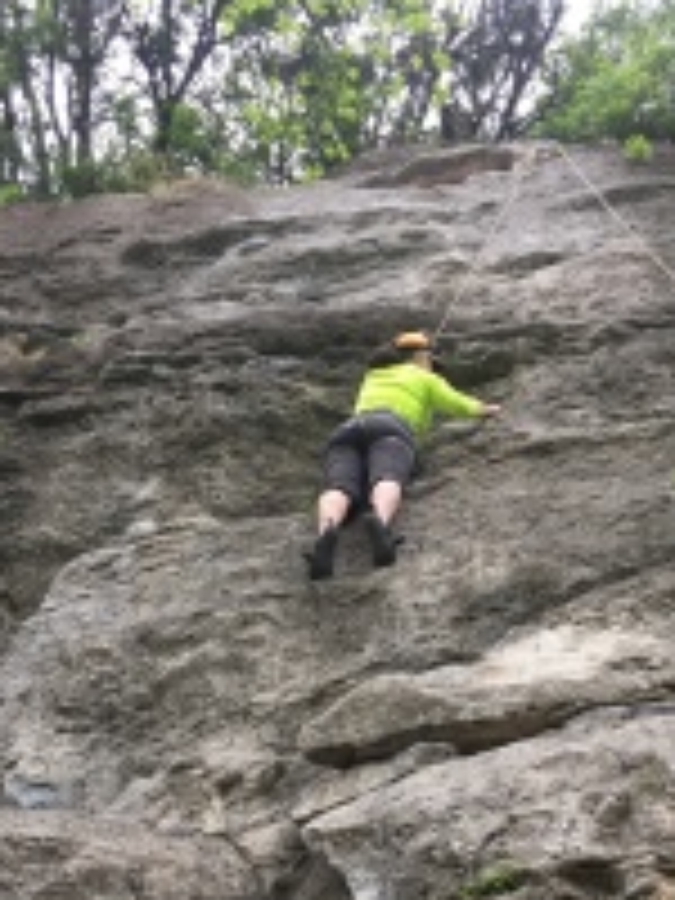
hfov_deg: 27.5
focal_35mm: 53
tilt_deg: +47.8
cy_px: 711
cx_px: 356
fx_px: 1378
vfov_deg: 35.1
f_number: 2.2
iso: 32
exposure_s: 1/60
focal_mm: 4.15
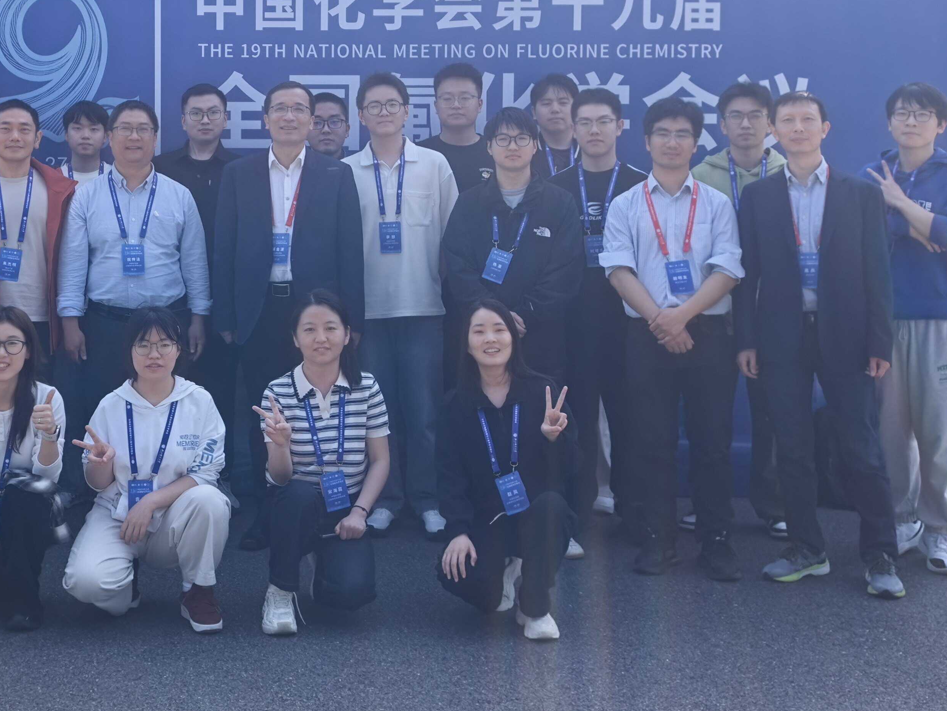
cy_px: 182
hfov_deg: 35.5
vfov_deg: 27.2
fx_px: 1450
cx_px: 260
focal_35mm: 53
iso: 50
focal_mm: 8.5
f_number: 4
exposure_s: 1/246
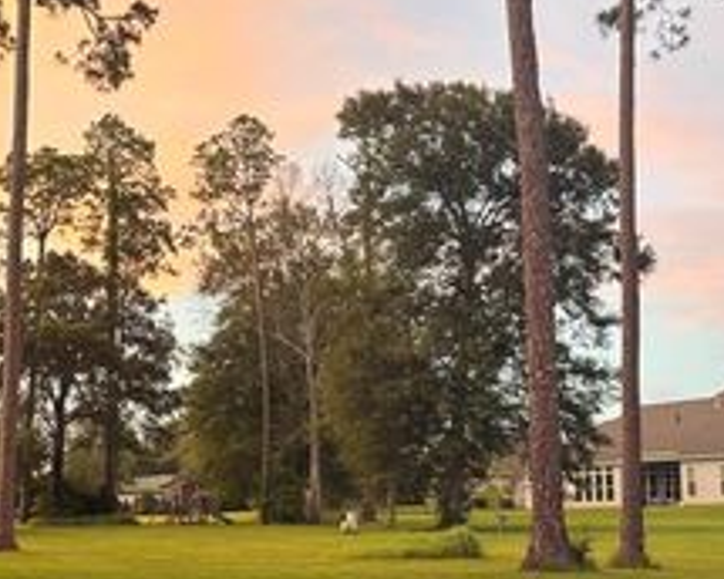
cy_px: 348
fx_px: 1264
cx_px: 125
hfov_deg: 31.0
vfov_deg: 25.8
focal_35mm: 59
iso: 125
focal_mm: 5.96
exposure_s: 1/79
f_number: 1.6
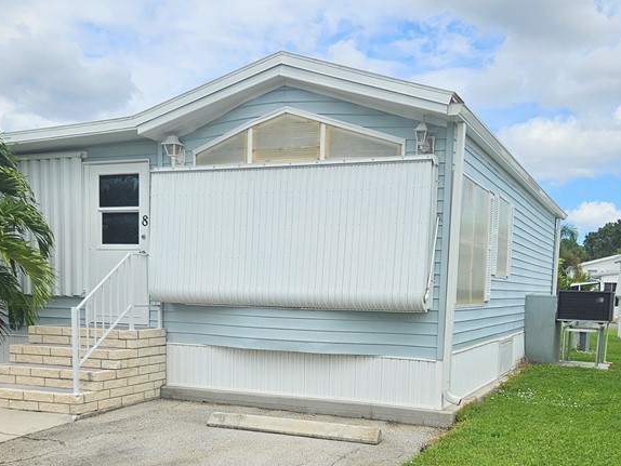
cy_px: 345
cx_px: 317
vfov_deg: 34.5
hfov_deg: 45.8
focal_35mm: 41
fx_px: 736
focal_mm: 5.4
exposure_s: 1/2657
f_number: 1.8
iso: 25
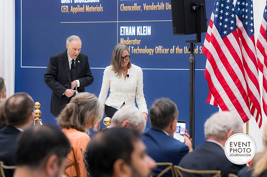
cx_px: 136
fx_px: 1141
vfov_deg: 8.9
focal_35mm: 154
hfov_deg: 13.3
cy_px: 89
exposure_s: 1/160
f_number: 4
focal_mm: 101
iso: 560
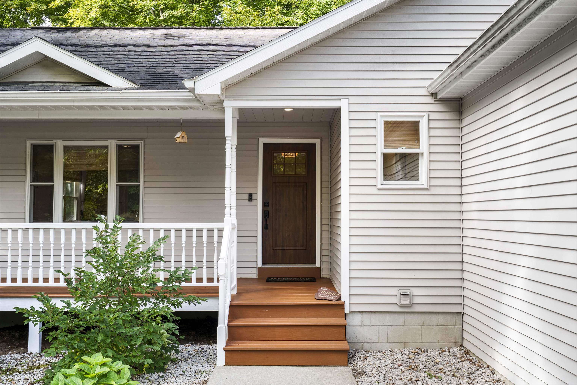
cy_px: 192
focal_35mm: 35
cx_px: 288
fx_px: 561
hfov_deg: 54.4
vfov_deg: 37.9
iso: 640
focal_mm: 35
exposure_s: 1/40
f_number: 8
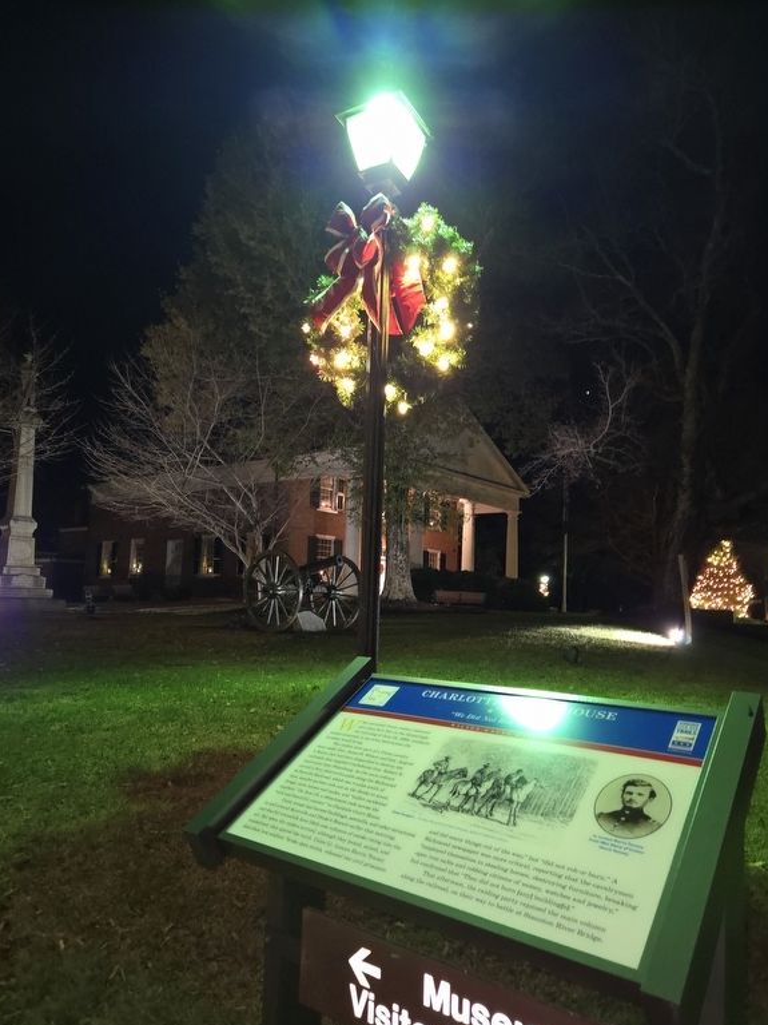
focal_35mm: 24
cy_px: 532
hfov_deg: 56.8
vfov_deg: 71.6
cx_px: 390
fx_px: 710
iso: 640
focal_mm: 5.4
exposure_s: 1/12
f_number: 1.8
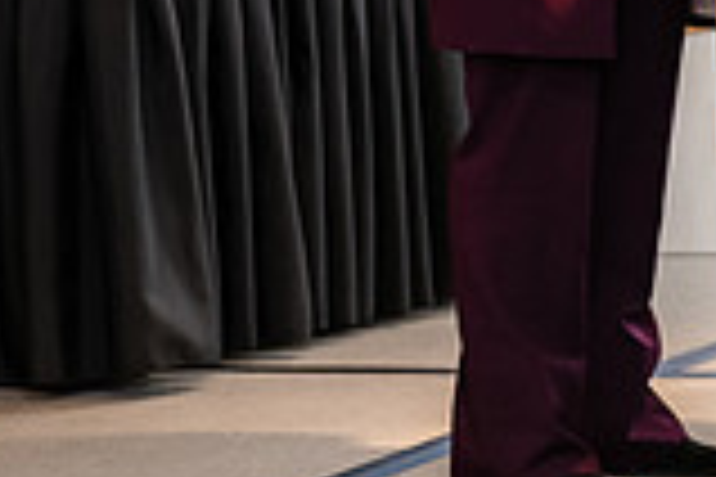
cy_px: -173
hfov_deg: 9.4
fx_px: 4355
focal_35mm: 219
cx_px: 446
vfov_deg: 6.2
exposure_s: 1/125
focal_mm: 60
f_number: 3.2
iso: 1250
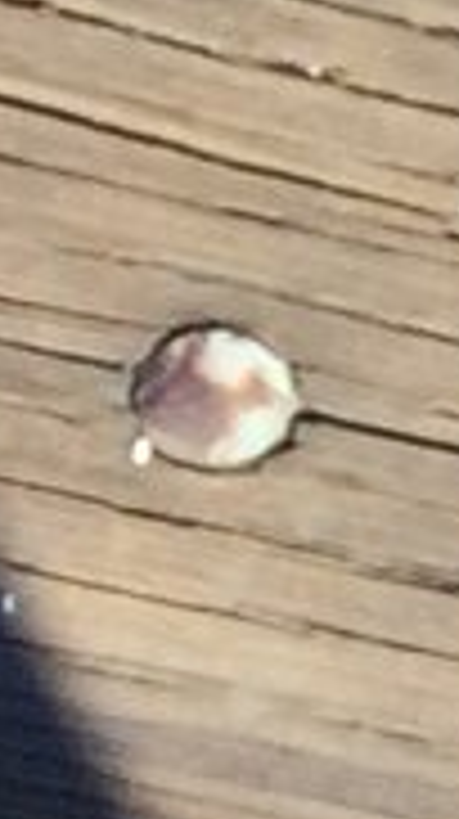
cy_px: 468
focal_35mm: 313
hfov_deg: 3.1
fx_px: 6791
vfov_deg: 6.9
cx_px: 3712
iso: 32
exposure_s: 1/838
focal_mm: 4.15
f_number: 2.2
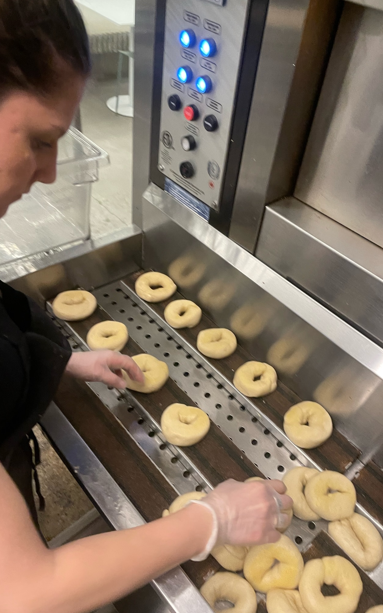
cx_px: 220
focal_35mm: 28
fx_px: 468
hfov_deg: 44.4
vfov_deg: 66.5
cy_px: 303
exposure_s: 1/60
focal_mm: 4.2
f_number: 1.6
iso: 320
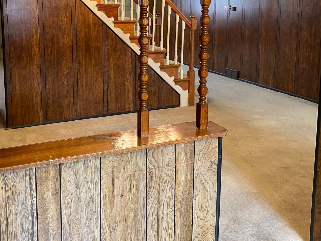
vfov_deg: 33.6
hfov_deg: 44.1
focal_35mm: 42
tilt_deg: -9.8
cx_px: 106
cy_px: 57
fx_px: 389
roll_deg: +0.9
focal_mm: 4.25
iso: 250
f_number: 1.8
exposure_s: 1/60
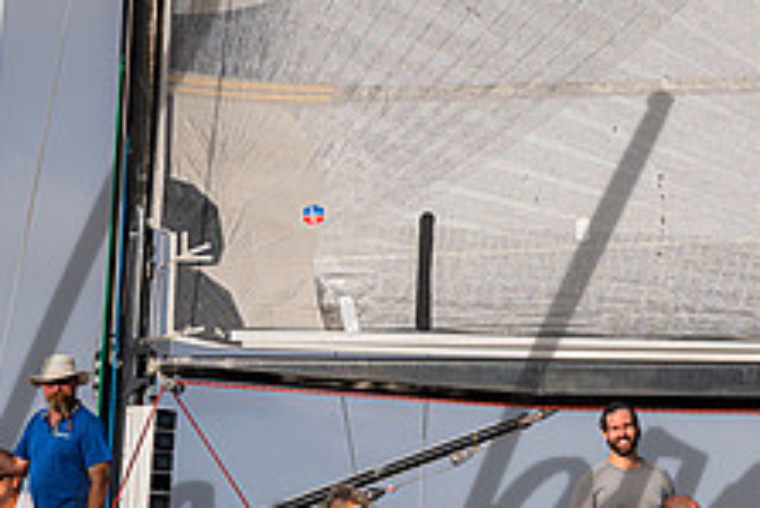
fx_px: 2472
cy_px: 479
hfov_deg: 17.2
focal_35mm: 117
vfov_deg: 11.6
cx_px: 705
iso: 320
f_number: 4
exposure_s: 1/8000
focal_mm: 45
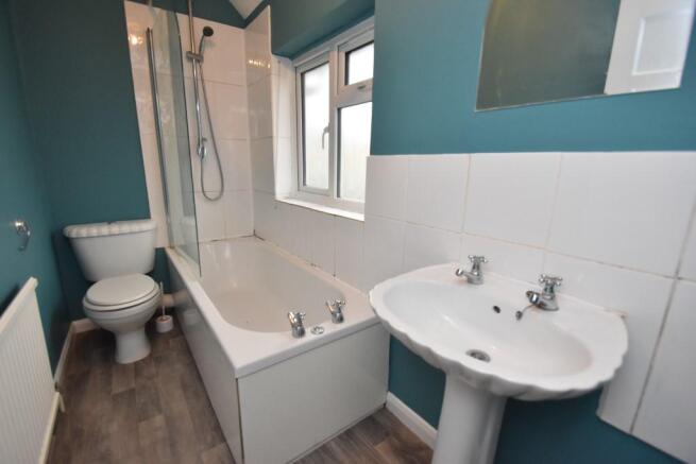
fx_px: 290
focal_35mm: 15
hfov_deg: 100.4
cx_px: 348
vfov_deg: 77.4
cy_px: 232
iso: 800
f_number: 4.5
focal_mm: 10
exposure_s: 1/80
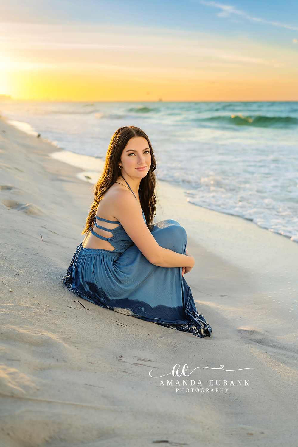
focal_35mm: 35
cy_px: 224
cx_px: 149
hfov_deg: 37.9
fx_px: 435
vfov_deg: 54.4
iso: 500
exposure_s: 1/3200
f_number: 2.2
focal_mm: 35
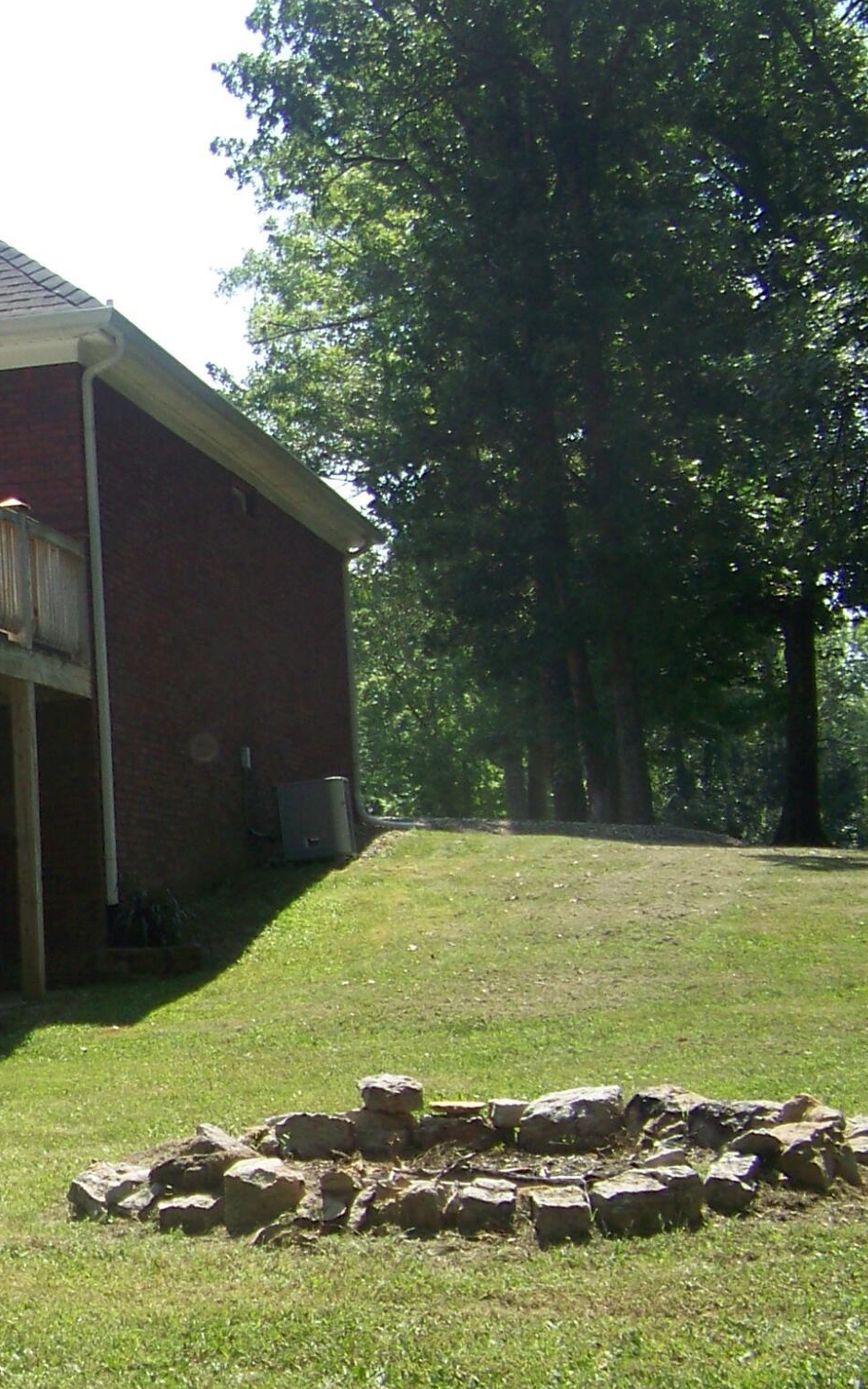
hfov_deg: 16.1
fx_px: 2877
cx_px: -309
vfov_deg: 27.0
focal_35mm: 76
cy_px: 901
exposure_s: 1/500
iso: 64
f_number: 2.8
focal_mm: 5.85
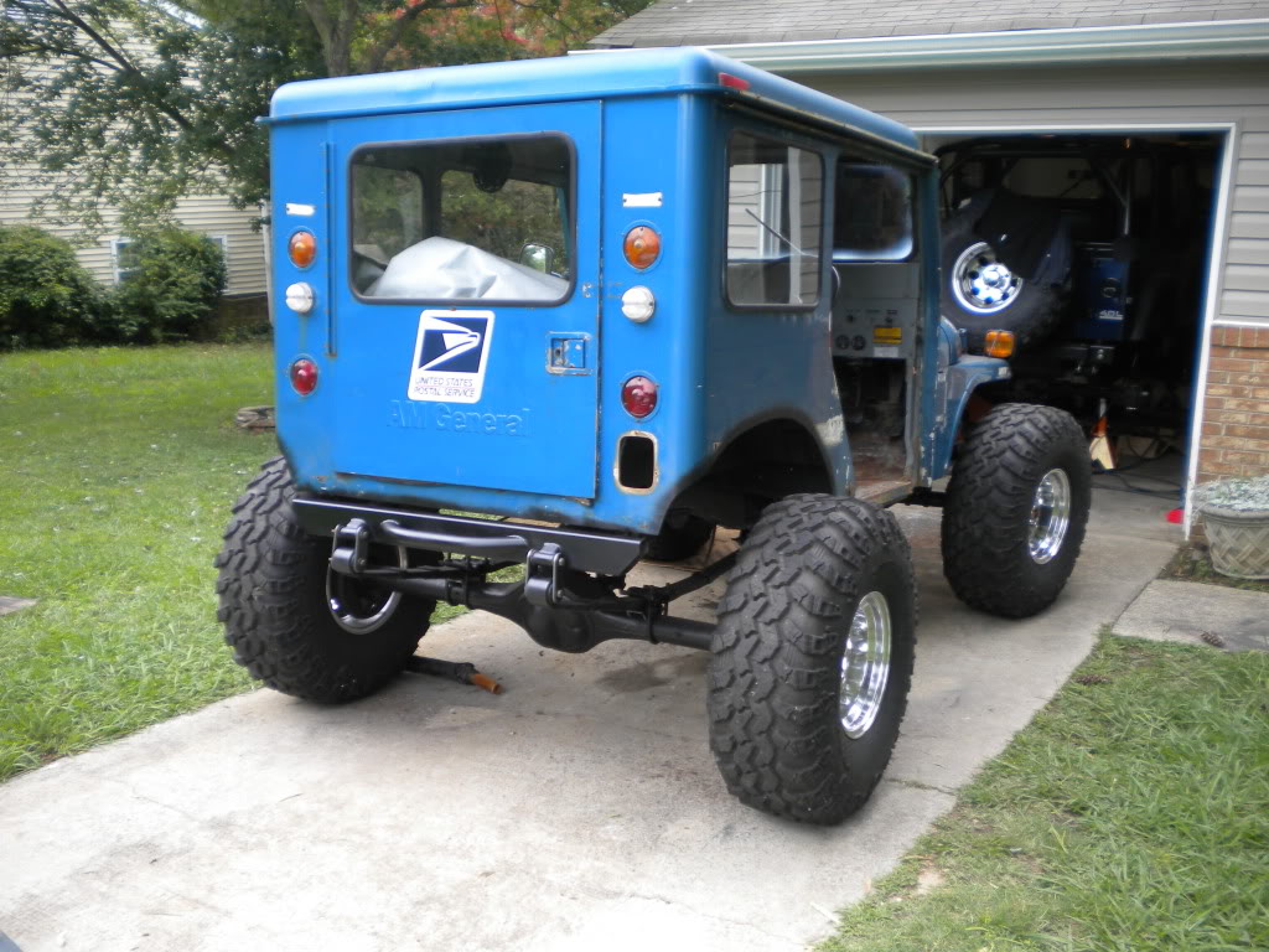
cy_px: 476
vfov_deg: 40.7
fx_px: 1283
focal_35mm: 35
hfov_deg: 52.6
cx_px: 634
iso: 80
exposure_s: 1/66
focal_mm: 6.3
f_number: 3.1
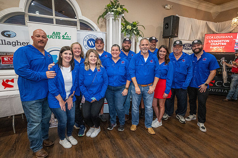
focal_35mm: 18
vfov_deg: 66.0
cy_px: 79
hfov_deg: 88.4
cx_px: 119
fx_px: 122
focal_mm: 18.5
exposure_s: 1/200
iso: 5000
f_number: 4
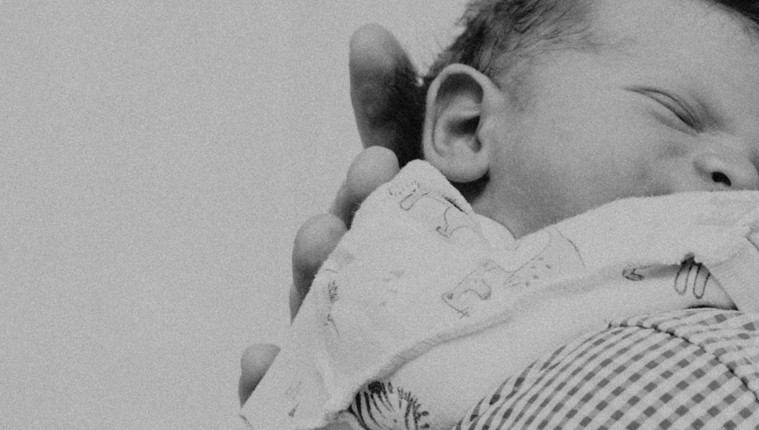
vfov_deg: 4.6
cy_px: 378
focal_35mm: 268
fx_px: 5402
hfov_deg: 8.0
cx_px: 753
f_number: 3.5
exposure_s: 1/160
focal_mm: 42
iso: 125
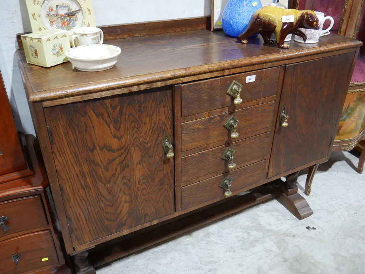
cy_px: 137
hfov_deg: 59.9
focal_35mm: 30
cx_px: 182
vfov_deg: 46.8
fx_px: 316
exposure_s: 1/60
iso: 640
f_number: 3.6
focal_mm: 15
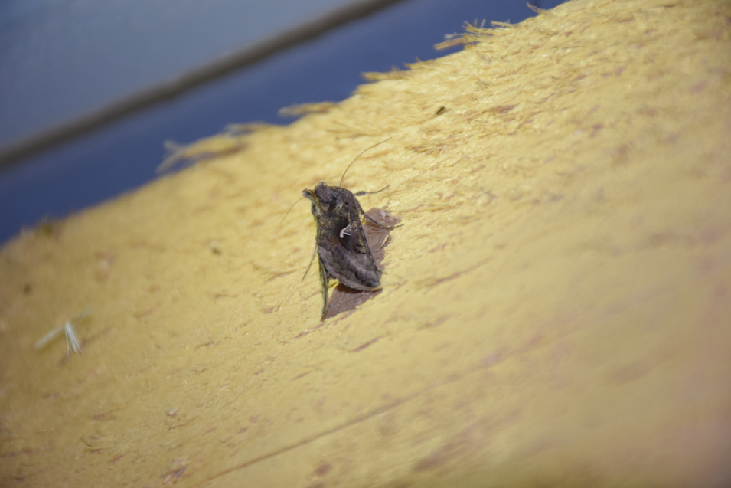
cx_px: 365
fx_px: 4285
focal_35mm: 211
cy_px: 244
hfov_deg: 9.8
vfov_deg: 6.5
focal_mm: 140
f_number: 5.6
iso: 500
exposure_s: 1/100
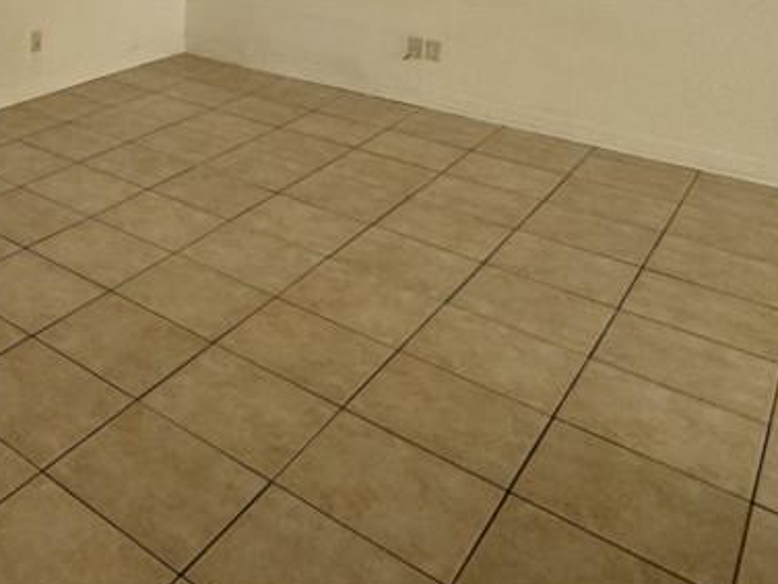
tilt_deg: -6.3
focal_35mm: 38
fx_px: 854
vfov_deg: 33.3
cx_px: -60
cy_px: -47
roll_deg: -0.7
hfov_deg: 40.4
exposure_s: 1/99
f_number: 2.2
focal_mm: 2.22
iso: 80
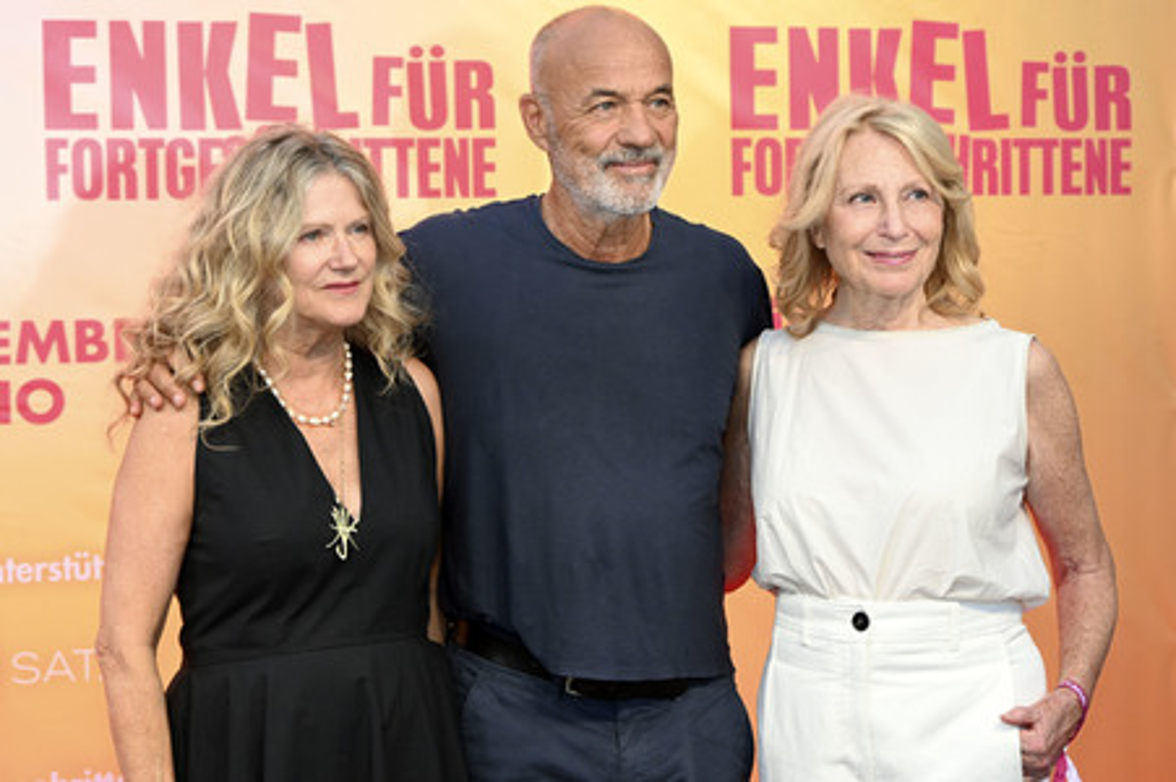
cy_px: 391
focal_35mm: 64
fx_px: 2089
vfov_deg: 21.2
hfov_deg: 31.4
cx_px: 588
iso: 1000
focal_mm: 64
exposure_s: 1/200
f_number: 6
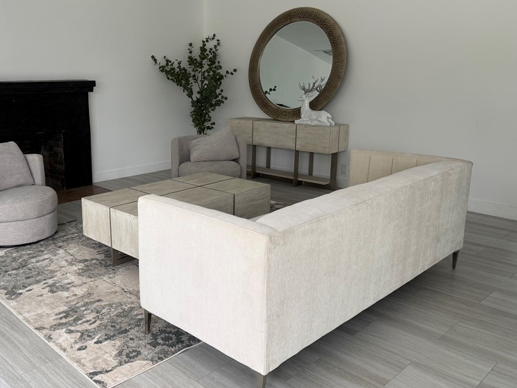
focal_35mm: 33
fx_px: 493
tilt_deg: -11.6
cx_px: 164
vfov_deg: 42.9
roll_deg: +1.1
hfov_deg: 54.0
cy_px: 176
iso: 125
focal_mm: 6.76
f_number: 1.78
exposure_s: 1/121
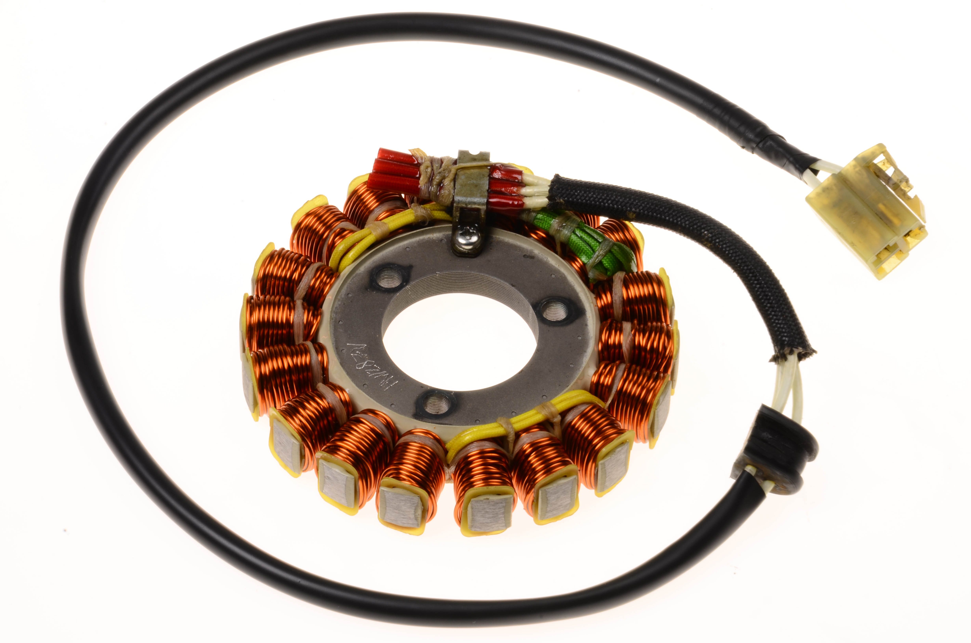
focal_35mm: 232
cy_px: 322
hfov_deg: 8.9
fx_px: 6258
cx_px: 486
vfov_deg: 5.9
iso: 100
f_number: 36
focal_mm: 155
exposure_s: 1/1.6
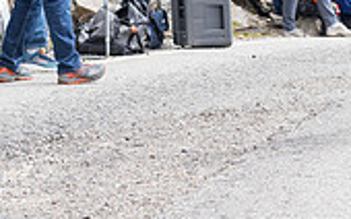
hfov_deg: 8.4
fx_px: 2390
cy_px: -55
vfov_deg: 5.2
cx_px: 314
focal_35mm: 250
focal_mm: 72
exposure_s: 1/1000
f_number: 4
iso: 250
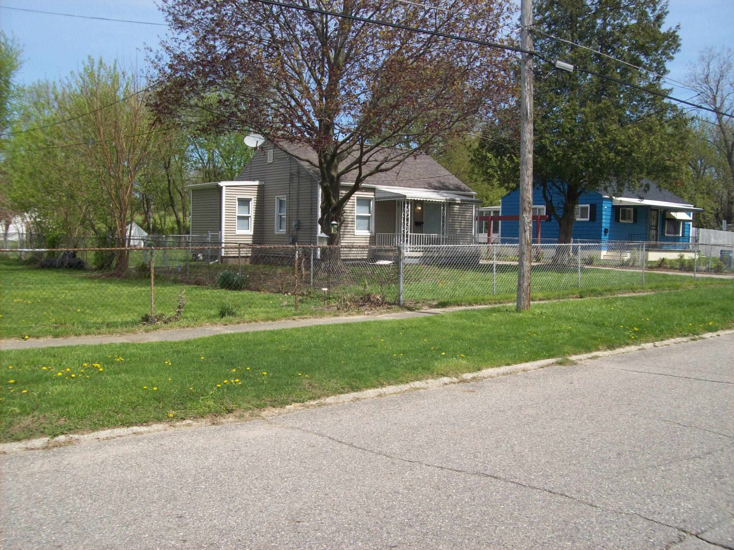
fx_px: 763
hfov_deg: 51.4
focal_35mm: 36
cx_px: 367
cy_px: 275
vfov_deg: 39.6
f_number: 4.8
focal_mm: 6
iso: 80
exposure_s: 1/504
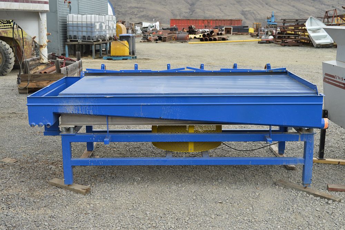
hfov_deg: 42.4
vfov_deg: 28.9
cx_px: 172
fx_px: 445
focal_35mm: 46
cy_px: 115
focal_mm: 31
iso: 110
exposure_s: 1/125
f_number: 5.6
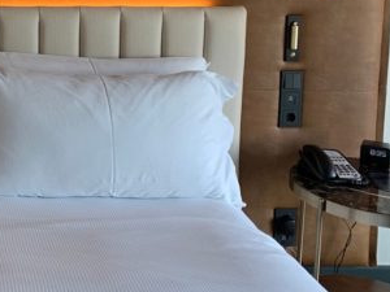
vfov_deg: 21.9
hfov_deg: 27.5
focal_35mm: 65
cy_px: 14
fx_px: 732
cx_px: -29
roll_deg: -1.1
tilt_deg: -6.4
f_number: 1.8
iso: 80
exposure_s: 1/50
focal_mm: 4.25
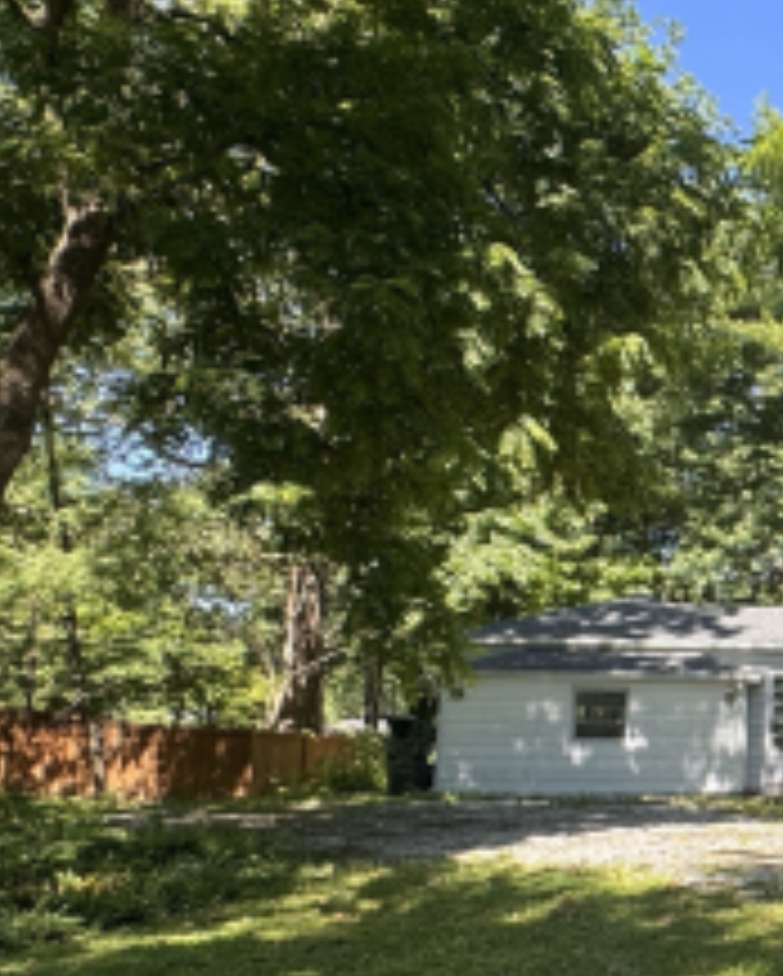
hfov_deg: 27.3
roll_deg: -0.5
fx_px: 1215
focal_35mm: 42
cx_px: 1114
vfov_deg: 43.3
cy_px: 639
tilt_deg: +4.9
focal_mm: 2.22
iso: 40
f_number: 2.2
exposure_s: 1/488
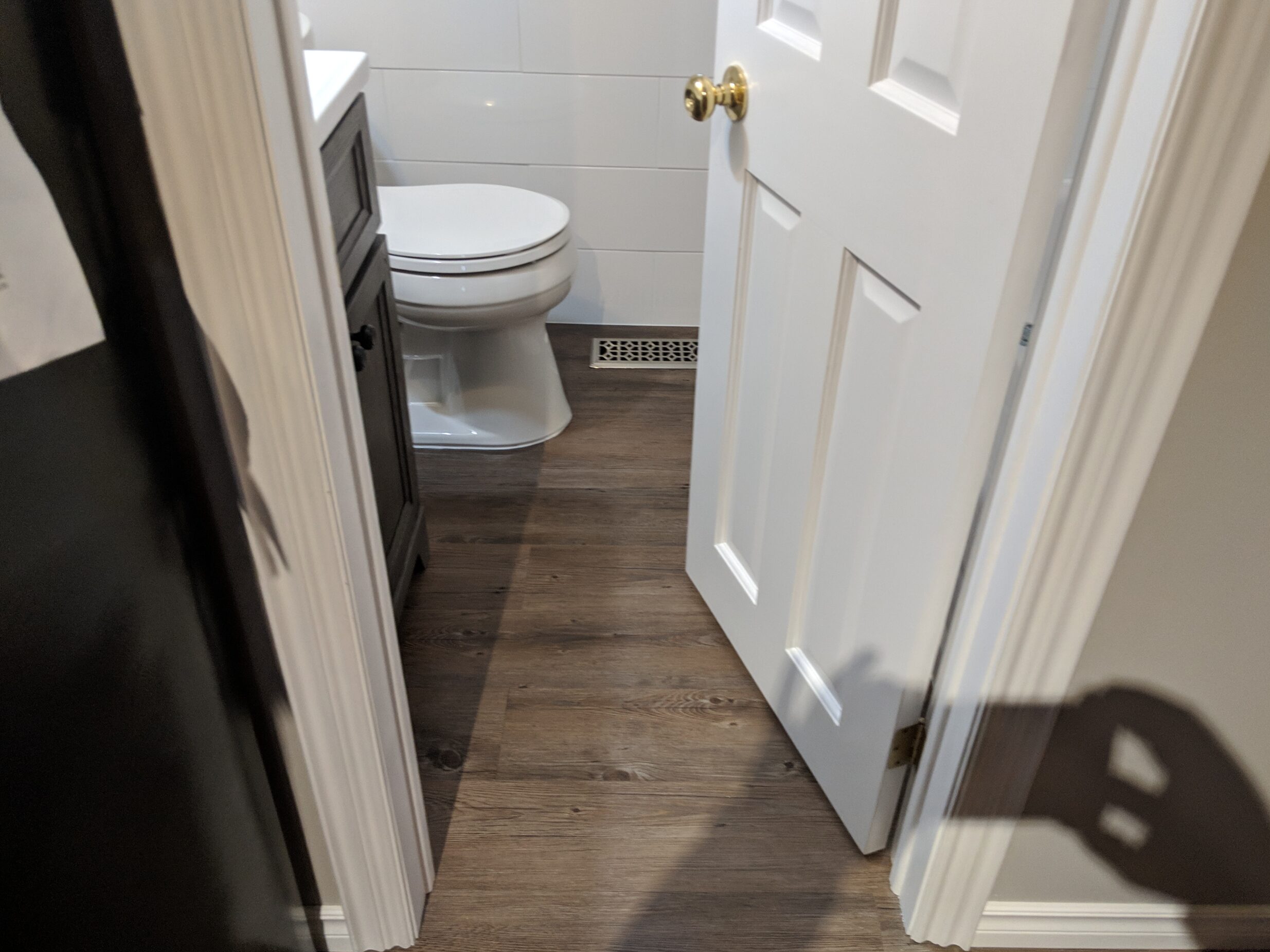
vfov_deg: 49.7
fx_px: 1027
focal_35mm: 28
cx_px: 650
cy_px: 477
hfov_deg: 63.4
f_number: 1.8
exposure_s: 1/60
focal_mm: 4.44
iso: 212
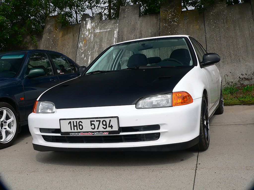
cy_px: 95
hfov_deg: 43.9
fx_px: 316
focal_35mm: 43
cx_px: 127
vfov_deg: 33.6
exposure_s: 1/200
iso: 80
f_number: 4
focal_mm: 7.2
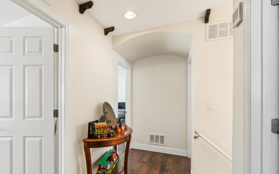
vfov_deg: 67.6
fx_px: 129
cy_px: 99
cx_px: 120
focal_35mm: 17
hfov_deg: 93.8
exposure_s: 1/1.67
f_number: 9
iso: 250
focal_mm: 14
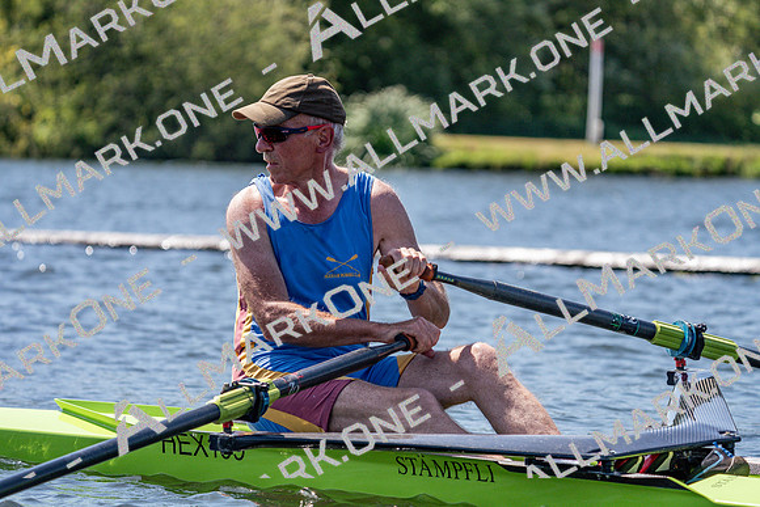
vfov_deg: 6.6
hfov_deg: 9.8
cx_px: 380
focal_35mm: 209
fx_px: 4413
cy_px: 254
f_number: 5.6
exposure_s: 1/2000
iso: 400
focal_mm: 209
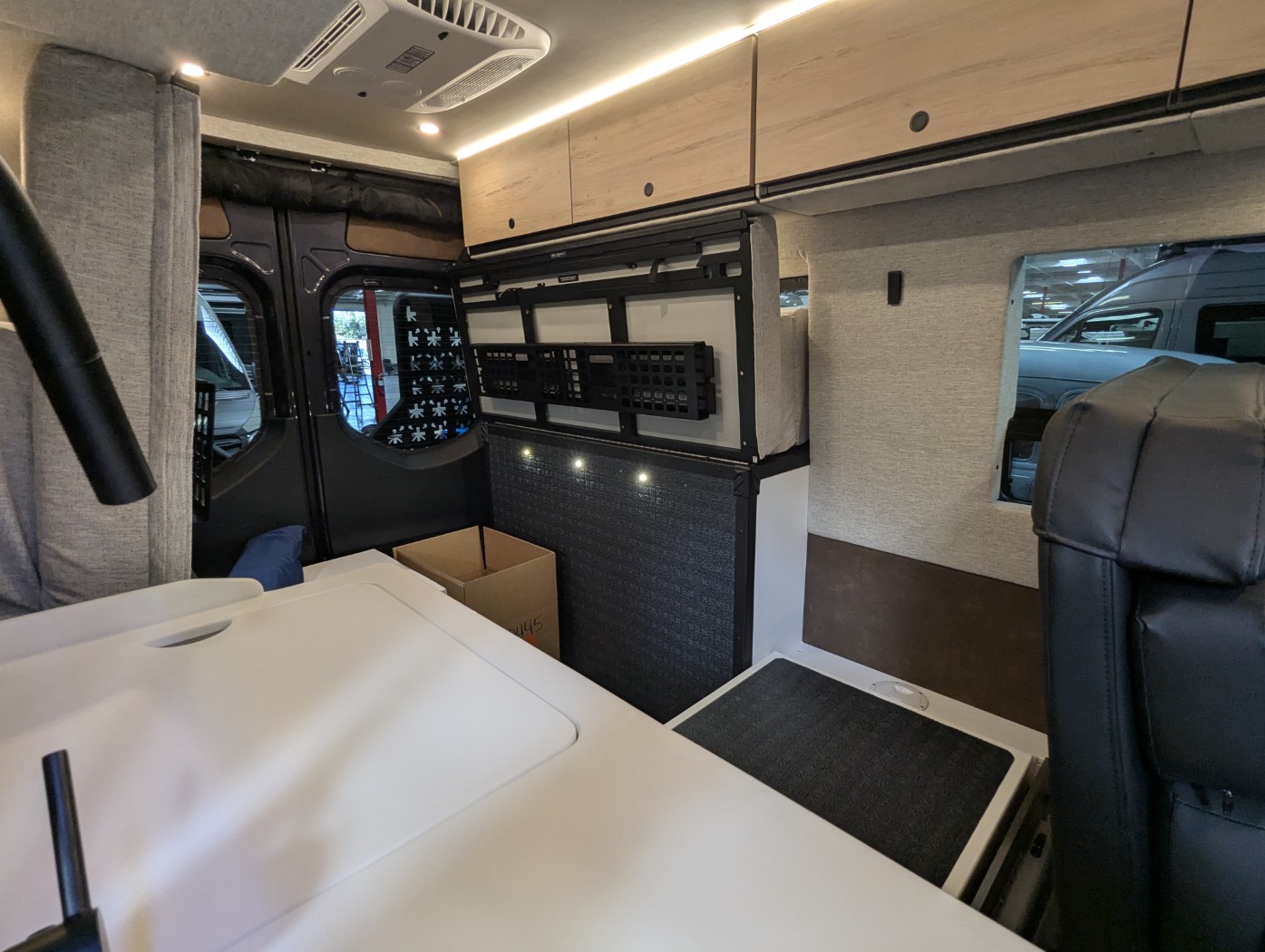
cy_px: 476
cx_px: 632
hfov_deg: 94.4
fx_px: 585
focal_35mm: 16
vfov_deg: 78.2
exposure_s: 1/60
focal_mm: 2.35
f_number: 2.2
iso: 161
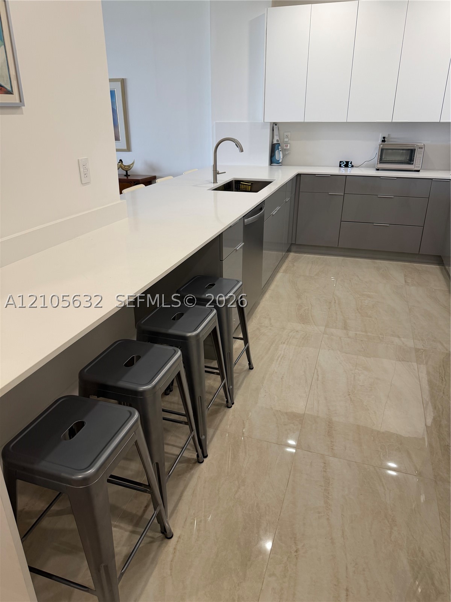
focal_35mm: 24
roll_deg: -0.4
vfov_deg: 71.6
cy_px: 301
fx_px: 417
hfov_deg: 56.8
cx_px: 226
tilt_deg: -23.5
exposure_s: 1/120
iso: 125
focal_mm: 6.76
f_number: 1.78
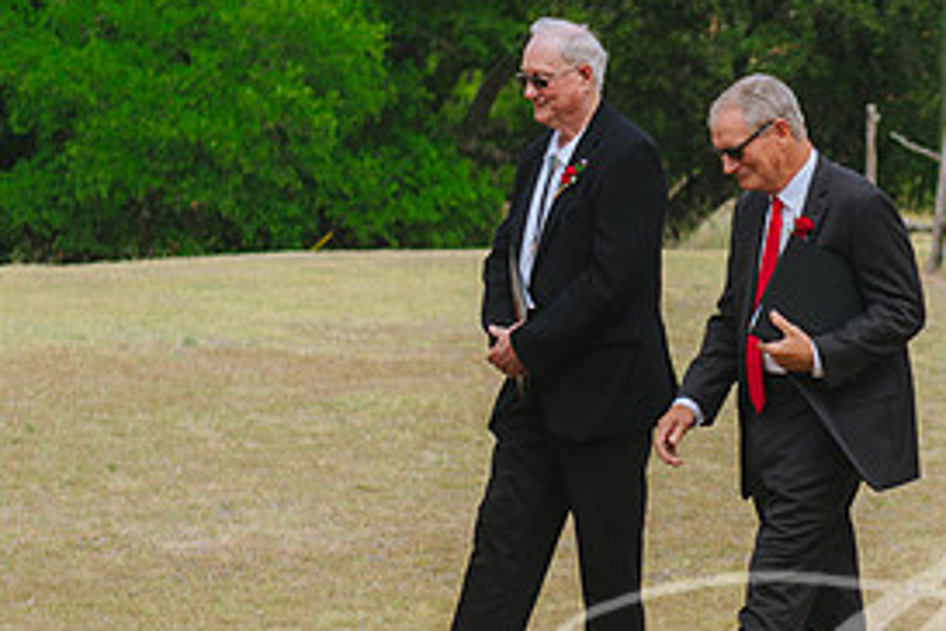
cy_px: 237
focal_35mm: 193
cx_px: 887
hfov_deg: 10.6
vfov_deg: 7.1
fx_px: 5071
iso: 31
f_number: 2.8
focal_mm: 70
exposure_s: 1/500
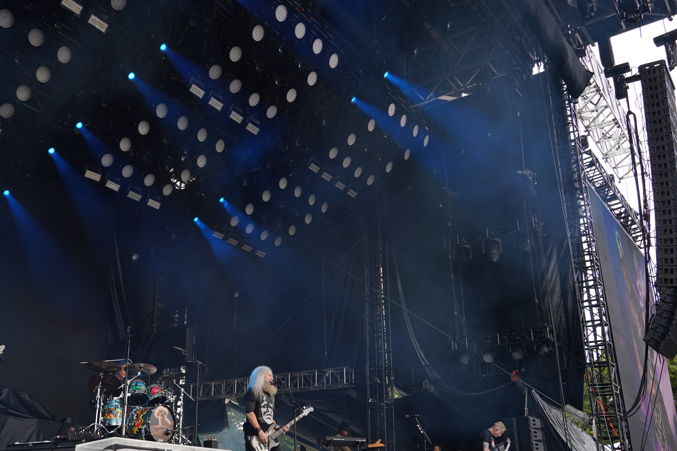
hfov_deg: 52.5
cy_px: 253
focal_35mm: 36
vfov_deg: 36.8
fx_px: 677
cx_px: 249
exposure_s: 1/80
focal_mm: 28
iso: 100
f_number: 6.3
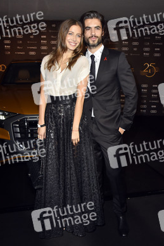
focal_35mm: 35
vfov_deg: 54.4
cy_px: 122
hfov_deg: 37.9
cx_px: 82
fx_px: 239
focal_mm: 34
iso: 1250
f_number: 6.3
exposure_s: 1/200
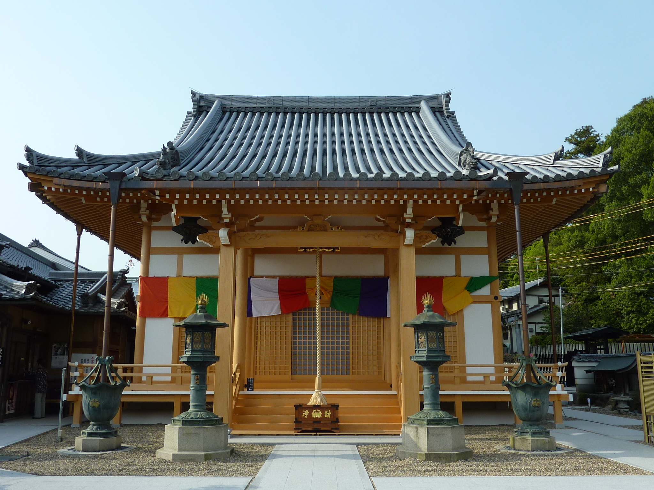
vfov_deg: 48.2
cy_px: 245
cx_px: 327
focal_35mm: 29
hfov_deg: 61.7
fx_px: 548
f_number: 4
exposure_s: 1/500
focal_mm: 4.1
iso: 80
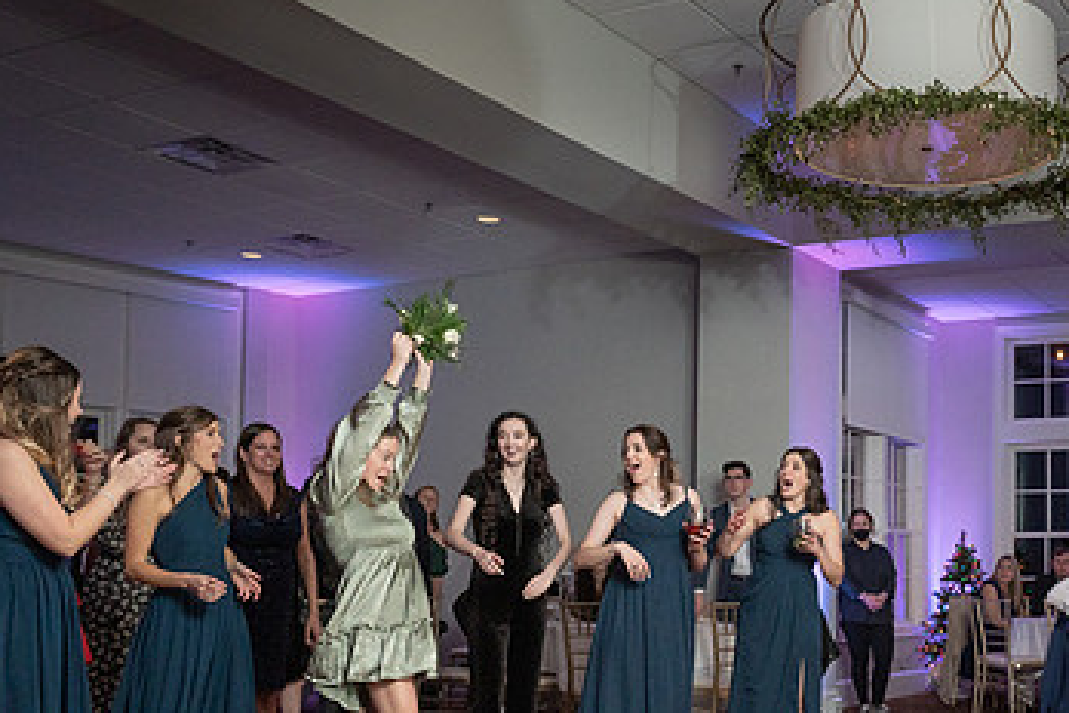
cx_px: 891
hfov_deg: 42.8
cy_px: 559
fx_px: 1277
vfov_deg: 30.5
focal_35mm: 43
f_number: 5.6
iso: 2000
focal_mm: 24
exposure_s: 1/200
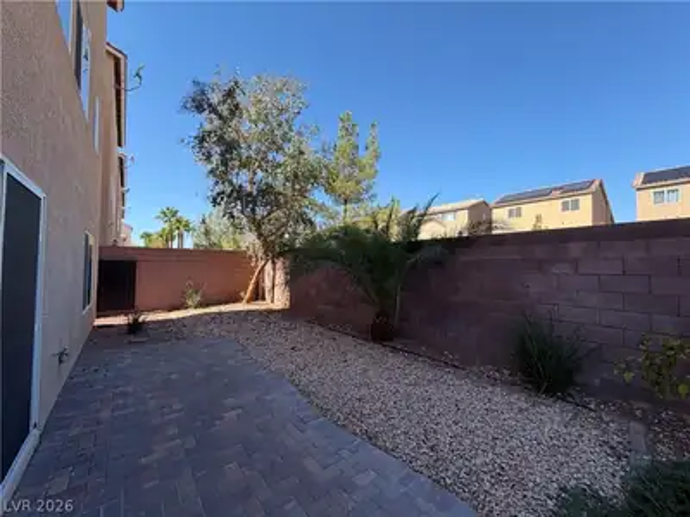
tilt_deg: +2.0
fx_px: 279
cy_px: 258
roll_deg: +0.4
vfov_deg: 85.7
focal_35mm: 14
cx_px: 345
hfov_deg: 102.1
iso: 40
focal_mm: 2.22
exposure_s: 1/613
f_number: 2.2
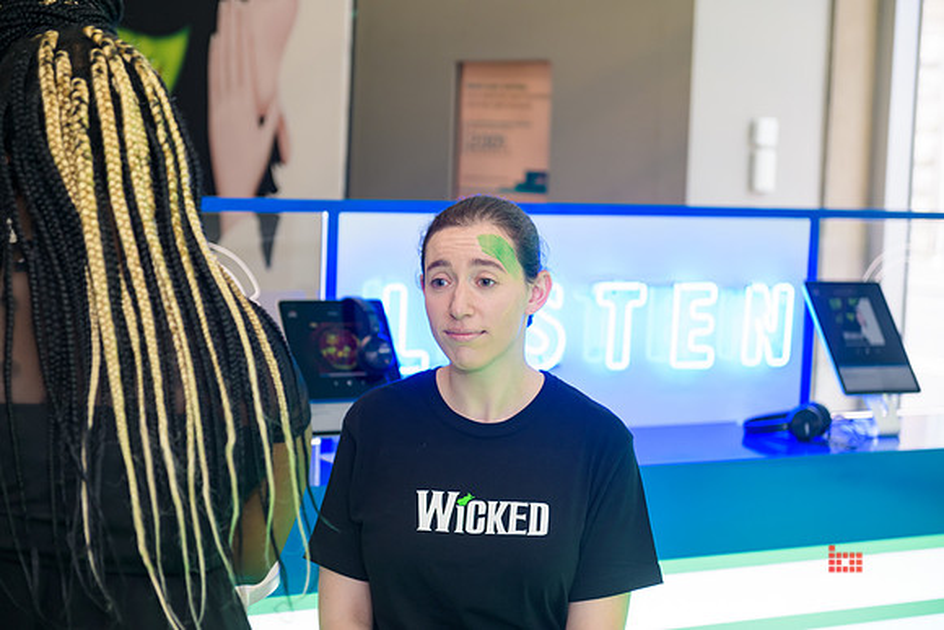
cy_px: 315
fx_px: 1836
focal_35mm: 70
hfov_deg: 28.8
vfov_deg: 19.5
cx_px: 472
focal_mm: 70
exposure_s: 1/125
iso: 400
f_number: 3.2
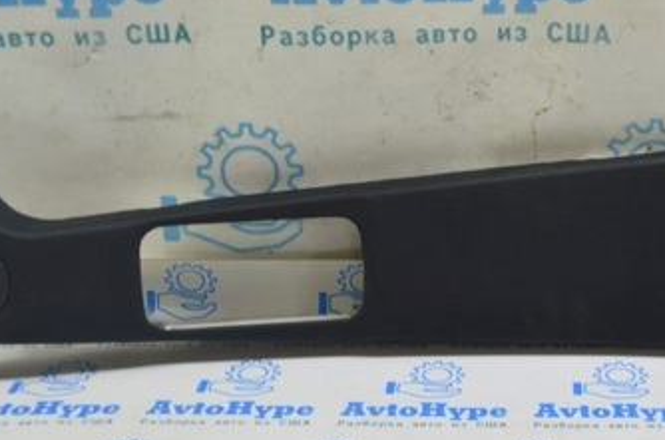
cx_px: 526
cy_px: 188
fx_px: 1326
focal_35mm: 72
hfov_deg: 27.6
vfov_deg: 18.8
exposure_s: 1/20
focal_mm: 25
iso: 400
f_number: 5.6
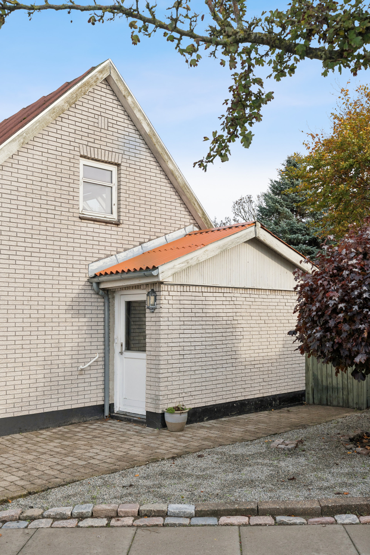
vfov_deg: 54.4
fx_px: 540
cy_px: 278
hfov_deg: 37.9
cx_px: 185
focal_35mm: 35
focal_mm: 35
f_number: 10
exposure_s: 1/640
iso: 800
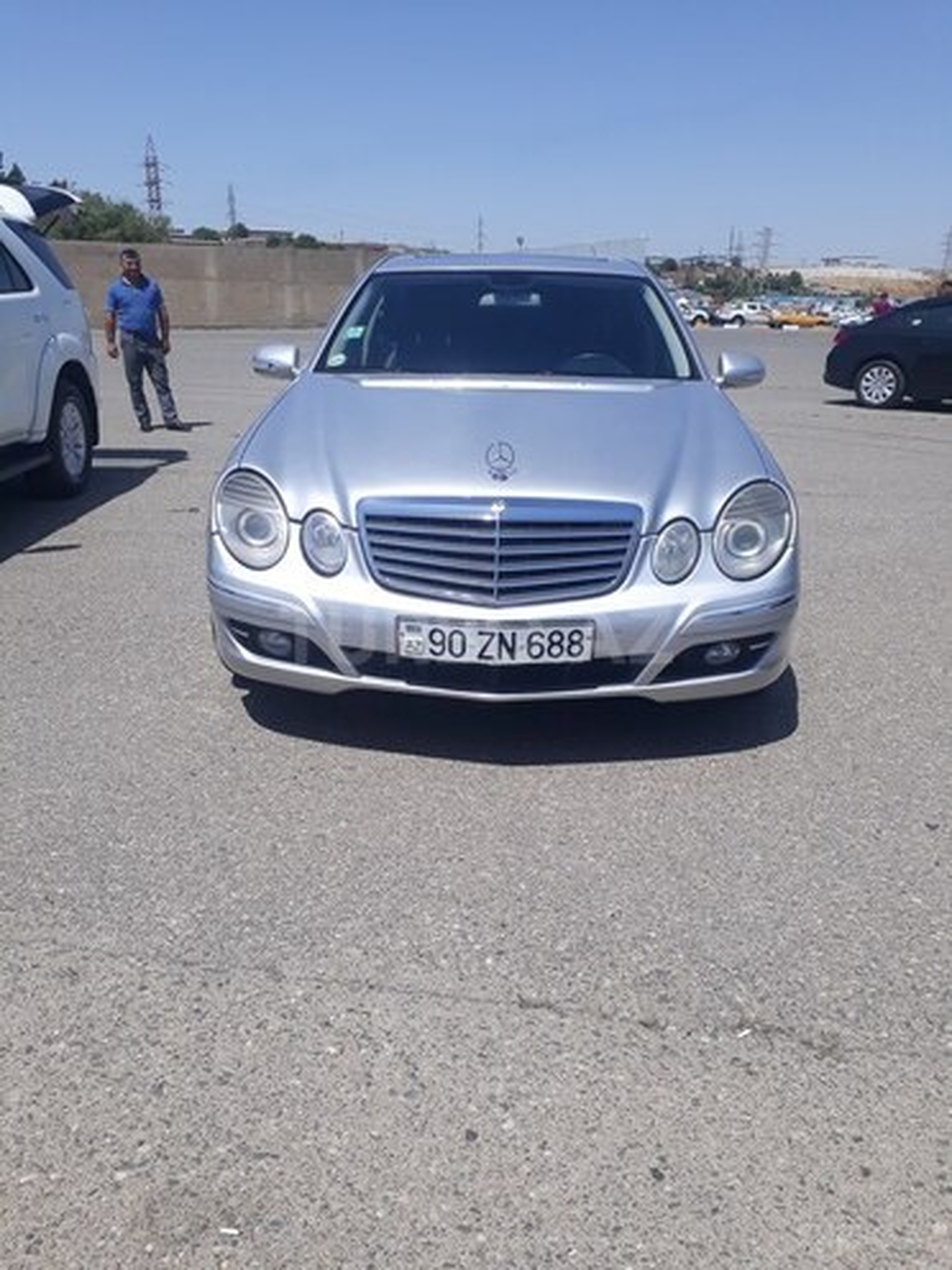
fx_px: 990
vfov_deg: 65.3
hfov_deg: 51.4
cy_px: 635
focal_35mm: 27
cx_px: 476
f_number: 1.9
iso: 40
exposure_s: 1/2012
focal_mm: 3.6
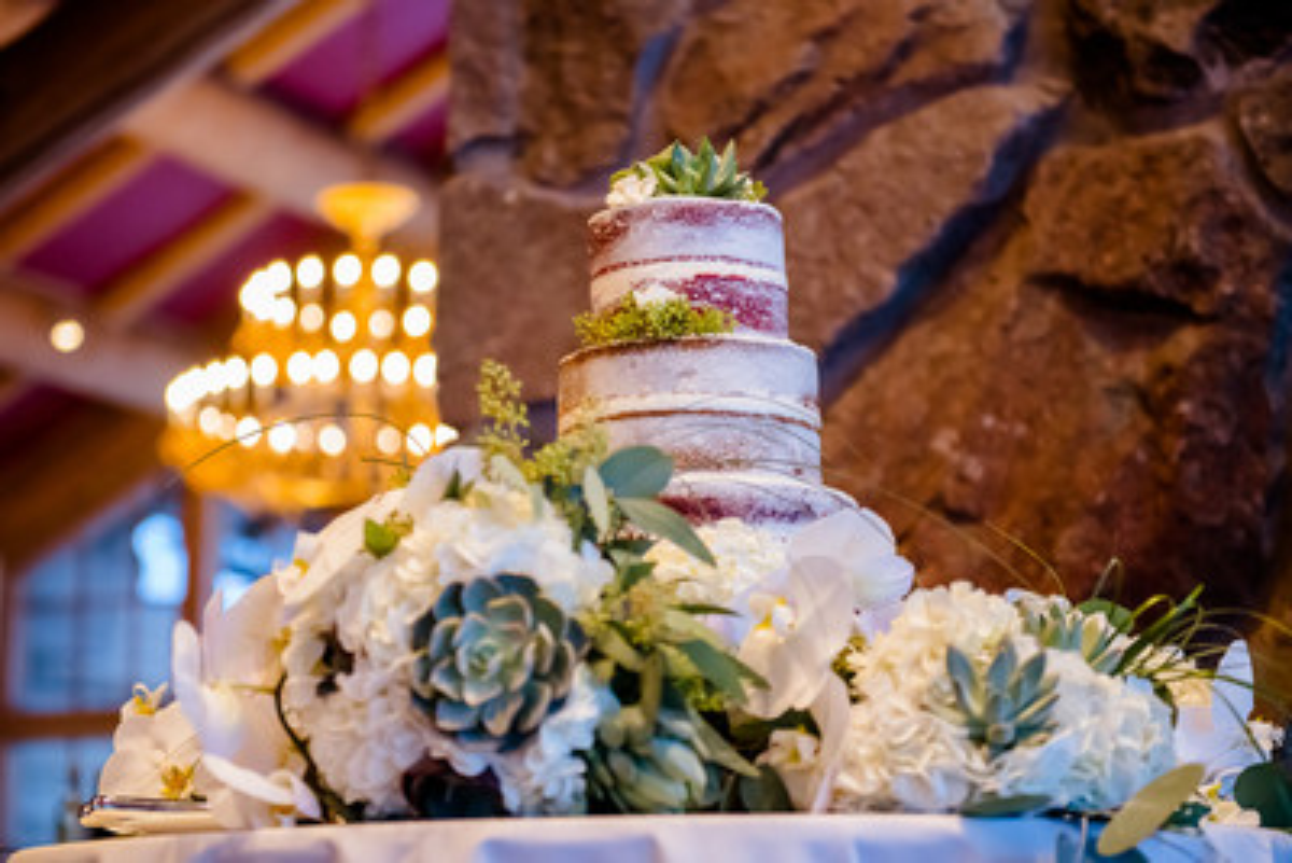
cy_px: 422
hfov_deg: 26.9
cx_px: 611
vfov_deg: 18.2
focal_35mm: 75
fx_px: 2697
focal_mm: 70
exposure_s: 1/160
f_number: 2.8
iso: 5000
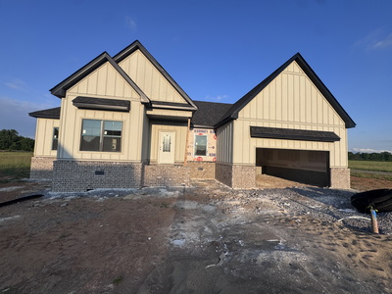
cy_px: 147
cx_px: 196
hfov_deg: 102.1
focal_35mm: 14
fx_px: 159
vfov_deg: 85.7
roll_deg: -2.7
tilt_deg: +4.7
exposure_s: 1/1880
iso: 40
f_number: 2.2
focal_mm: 2.22
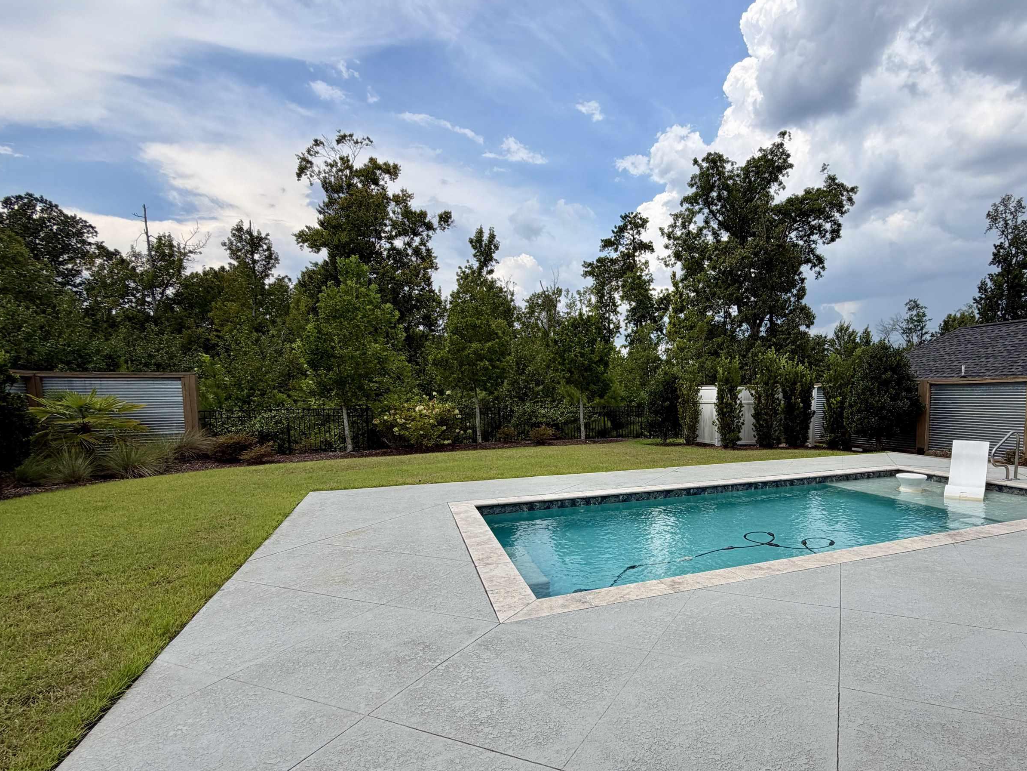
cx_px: 642
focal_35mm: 18
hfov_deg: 86.0
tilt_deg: -6.4
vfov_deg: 71.1
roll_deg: +1.1
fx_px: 534
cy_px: 451
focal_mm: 2.22
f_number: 2.2
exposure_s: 1/955
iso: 20
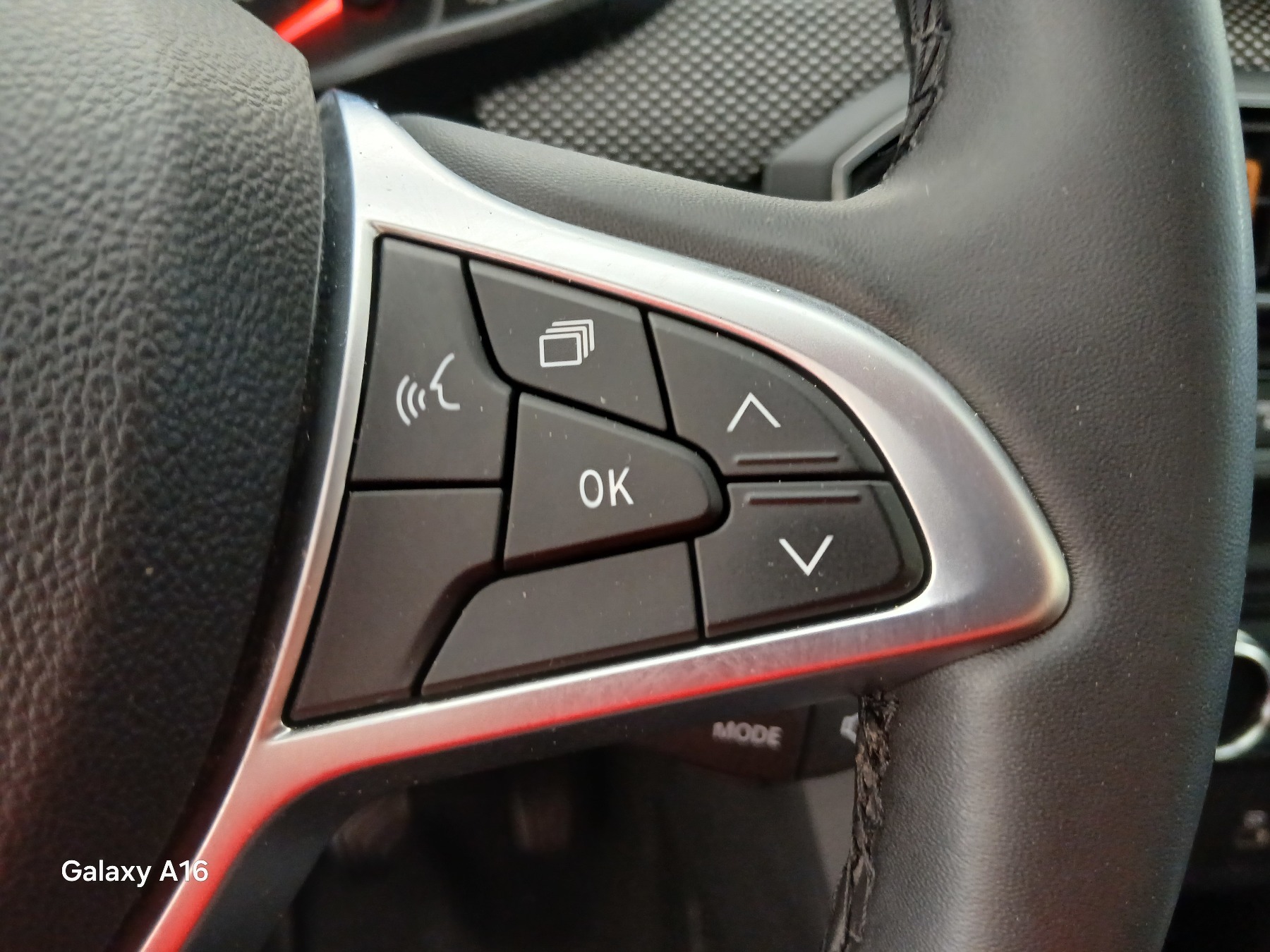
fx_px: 954
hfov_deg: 67.3
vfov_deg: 53.1
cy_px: 476
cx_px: 635
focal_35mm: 26
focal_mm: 3.98
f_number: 1.8
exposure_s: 1/25
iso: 320
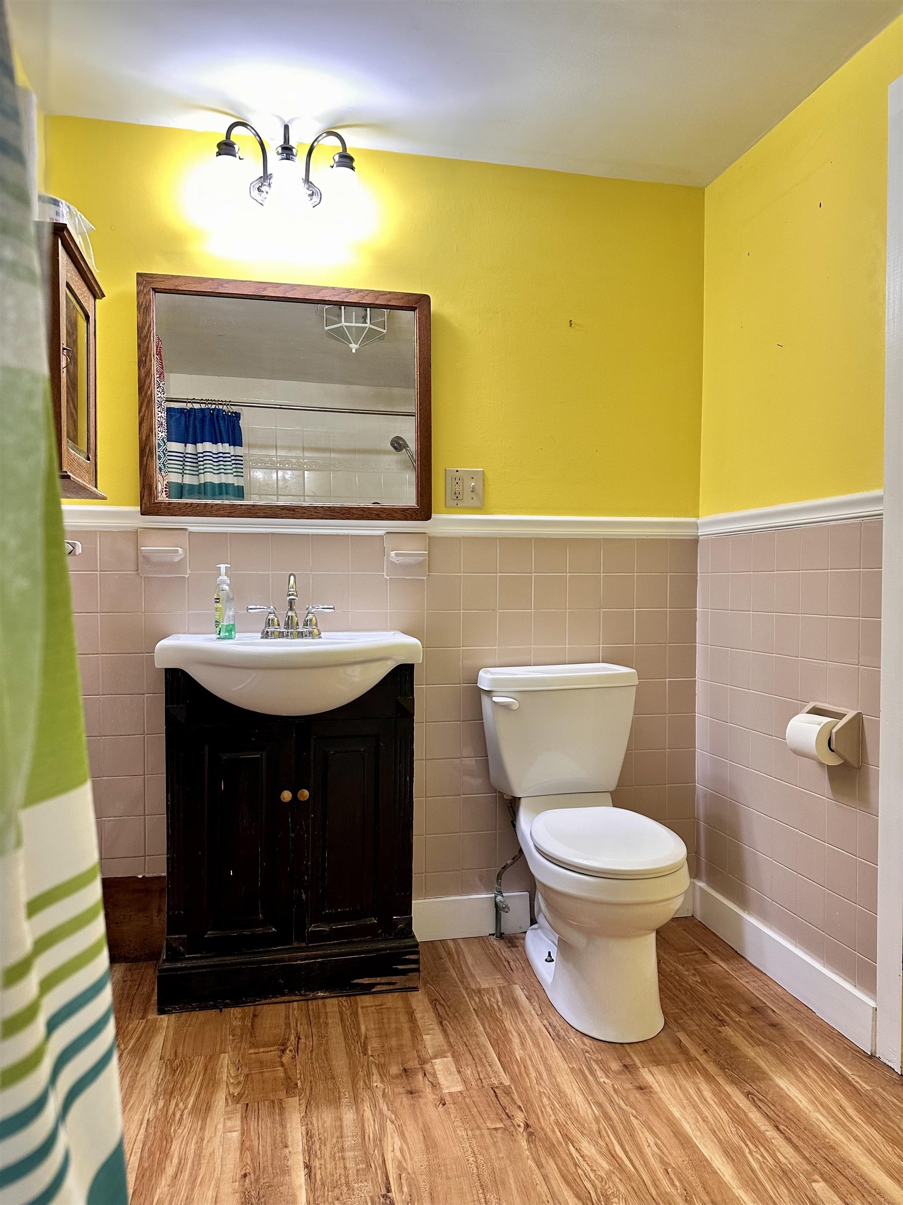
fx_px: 835
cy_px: 602
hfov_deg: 56.8
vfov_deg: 71.6
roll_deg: -0.6
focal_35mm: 24
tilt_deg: +0.1
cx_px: 452
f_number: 1.78
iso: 160
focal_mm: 6.86
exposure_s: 1/60
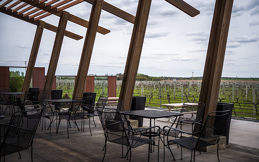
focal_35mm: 38
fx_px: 268
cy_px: 85
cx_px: 137
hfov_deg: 51.5
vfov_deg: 33.6
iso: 320
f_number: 8
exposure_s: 1/500
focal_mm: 35
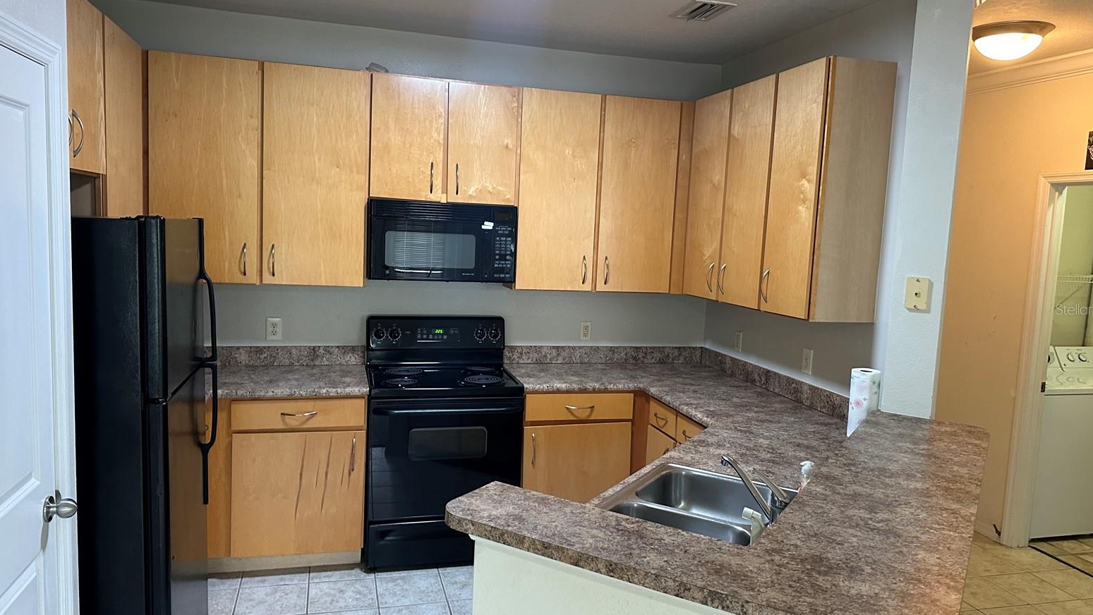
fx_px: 783
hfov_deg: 69.8
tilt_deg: -6.2
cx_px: 557
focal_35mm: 27
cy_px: 309
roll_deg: -2.2
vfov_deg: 42.9
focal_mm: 6.86
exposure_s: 1/60
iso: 400
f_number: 1.78
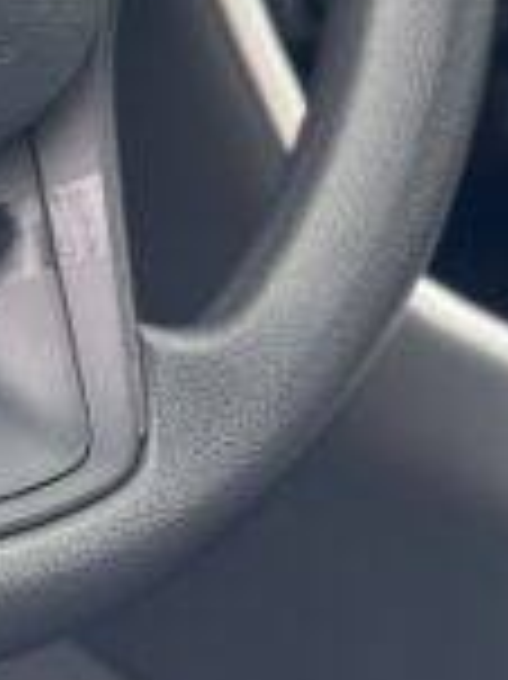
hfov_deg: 5.8
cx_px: 99
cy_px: -221
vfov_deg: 7.7
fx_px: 4997
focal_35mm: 255
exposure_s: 1/171
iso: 64
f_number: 1.78
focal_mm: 6.86
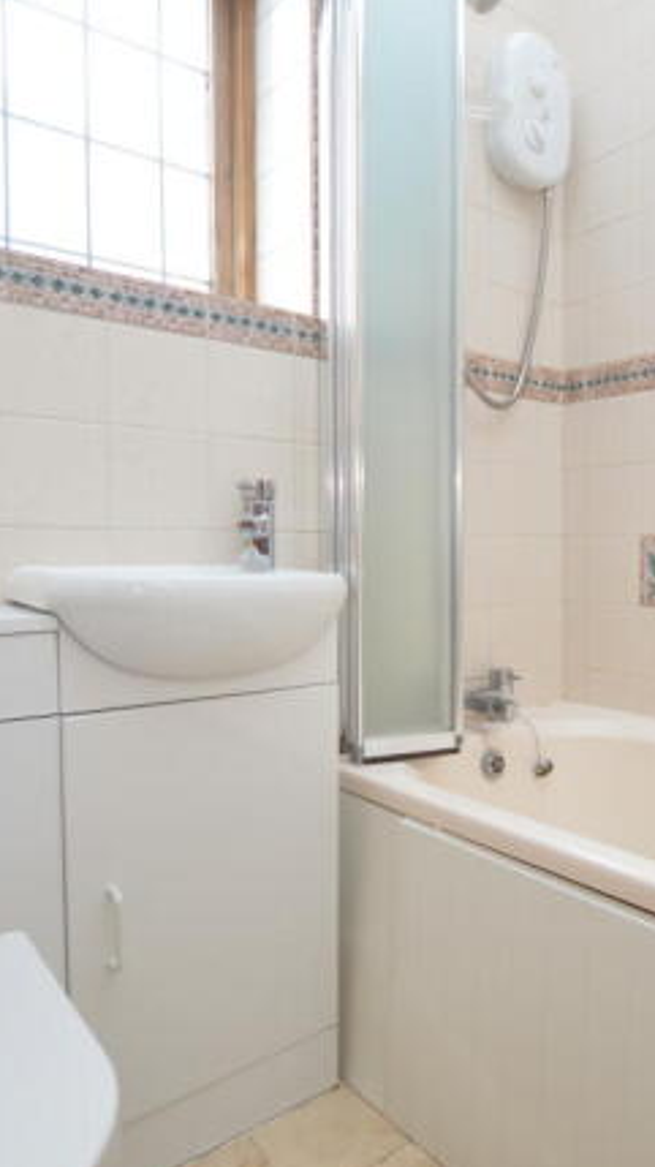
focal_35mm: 24
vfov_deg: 76.3
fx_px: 742
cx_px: 514
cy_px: 582
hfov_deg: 45.5
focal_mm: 10
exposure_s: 1/125
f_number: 3.5
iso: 280
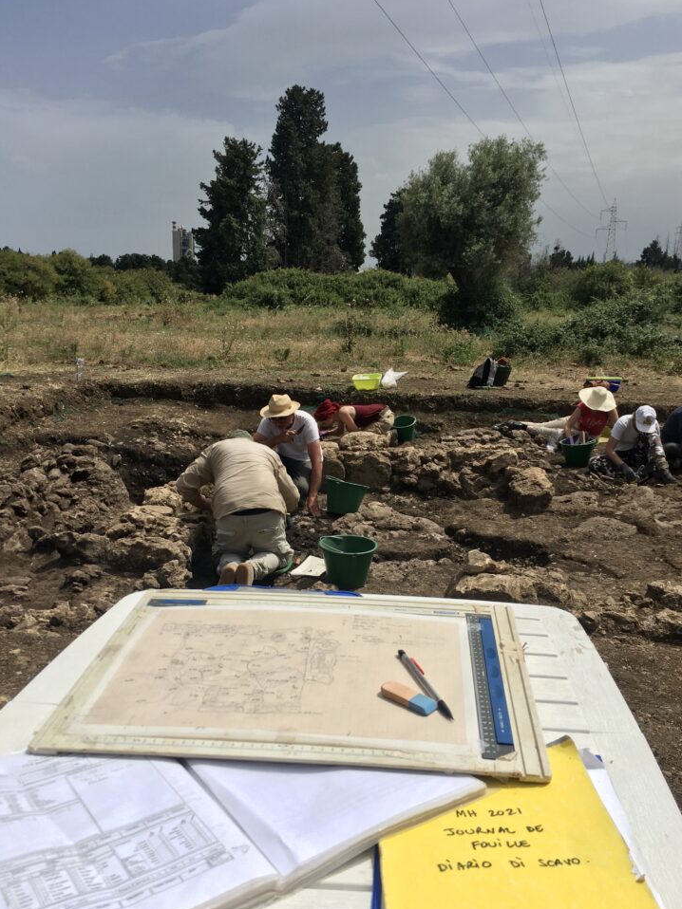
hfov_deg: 45.4
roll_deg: -1.5
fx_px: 815
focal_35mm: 31
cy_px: 467
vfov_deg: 58.4
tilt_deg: -13.3
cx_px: 348
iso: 25
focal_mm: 4.15
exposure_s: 1/2404
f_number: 2.2
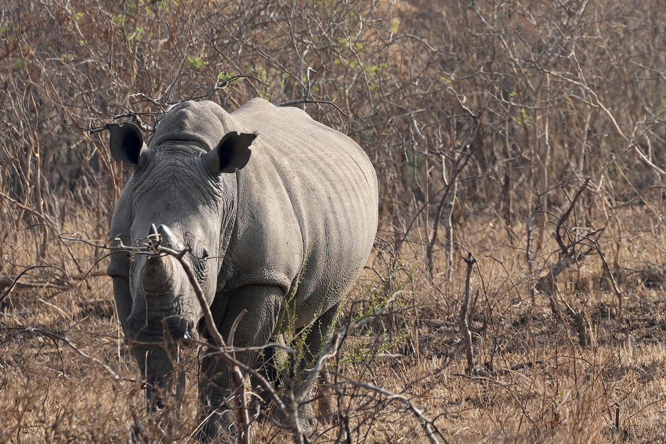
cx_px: 333
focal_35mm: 200
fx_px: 3699
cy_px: 222
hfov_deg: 10.3
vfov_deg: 6.9
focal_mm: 200
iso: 100
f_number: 4.5
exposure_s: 1/320
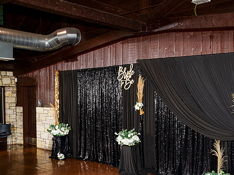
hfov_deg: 42.0
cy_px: 108
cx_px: 132
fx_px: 304
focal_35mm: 45
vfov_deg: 32.0
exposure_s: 1/125
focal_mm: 32
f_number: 2.8
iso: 200
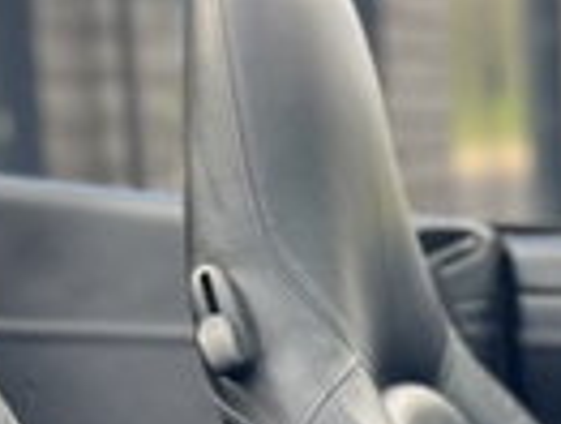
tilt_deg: -14.7
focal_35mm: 152
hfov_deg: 12.1
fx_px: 2470
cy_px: 749
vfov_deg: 9.4
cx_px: 964
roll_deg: +0.6
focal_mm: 5.7
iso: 40
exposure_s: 1/256
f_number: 1.5
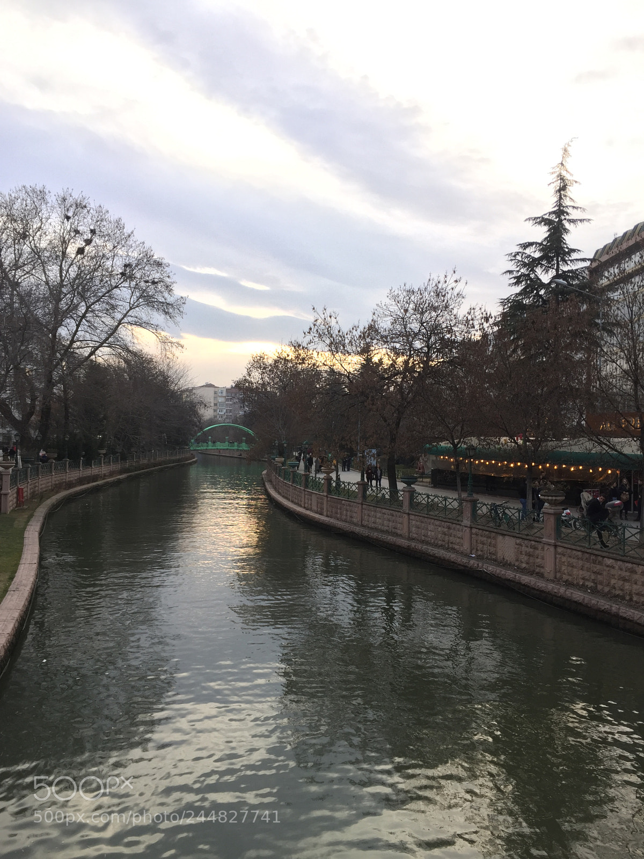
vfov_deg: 61.7
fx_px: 719
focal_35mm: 29
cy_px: 430
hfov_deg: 48.2
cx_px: 322
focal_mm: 4.15
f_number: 2.2
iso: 40
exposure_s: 1/33
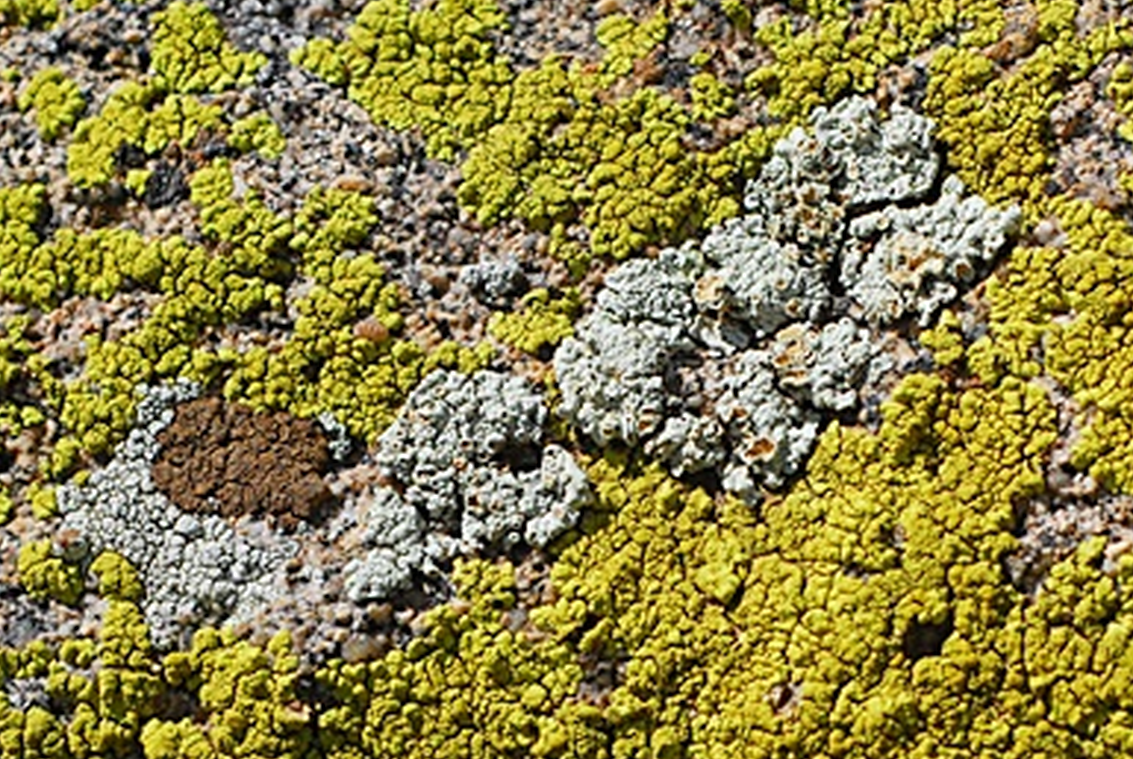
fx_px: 4917
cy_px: 541
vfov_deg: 8.8
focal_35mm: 156
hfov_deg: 13.1
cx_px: 798
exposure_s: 1/3200
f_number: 5.6
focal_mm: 50
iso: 400
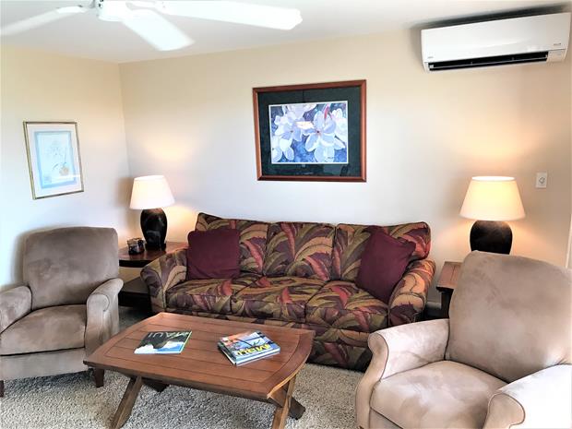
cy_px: 214
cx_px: 286
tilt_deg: -8.2
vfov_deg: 49.7
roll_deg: +2.3
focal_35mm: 28
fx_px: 463
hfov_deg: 63.4
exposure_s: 1/30
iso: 32
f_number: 1.8
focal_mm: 3.99
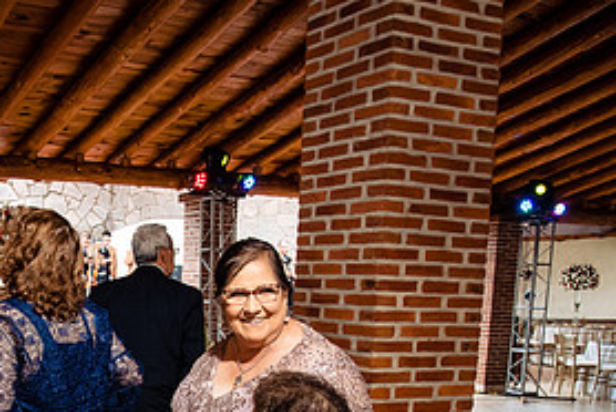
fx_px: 856
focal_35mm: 50
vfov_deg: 25.6
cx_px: 60
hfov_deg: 37.0
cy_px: 420
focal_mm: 24
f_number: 7.1
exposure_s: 1/100
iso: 2000
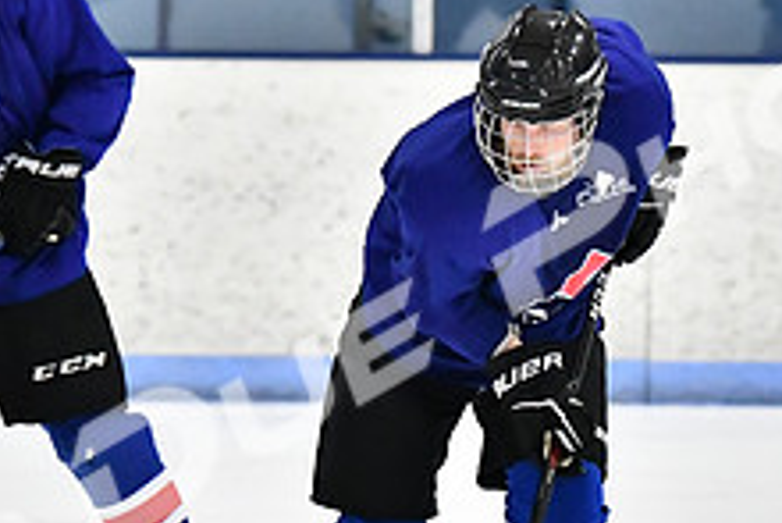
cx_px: 288
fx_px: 11150
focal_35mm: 513
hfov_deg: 4.0
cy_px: 368
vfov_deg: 2.7
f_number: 3.2
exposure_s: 1/1250
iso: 6400
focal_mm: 130
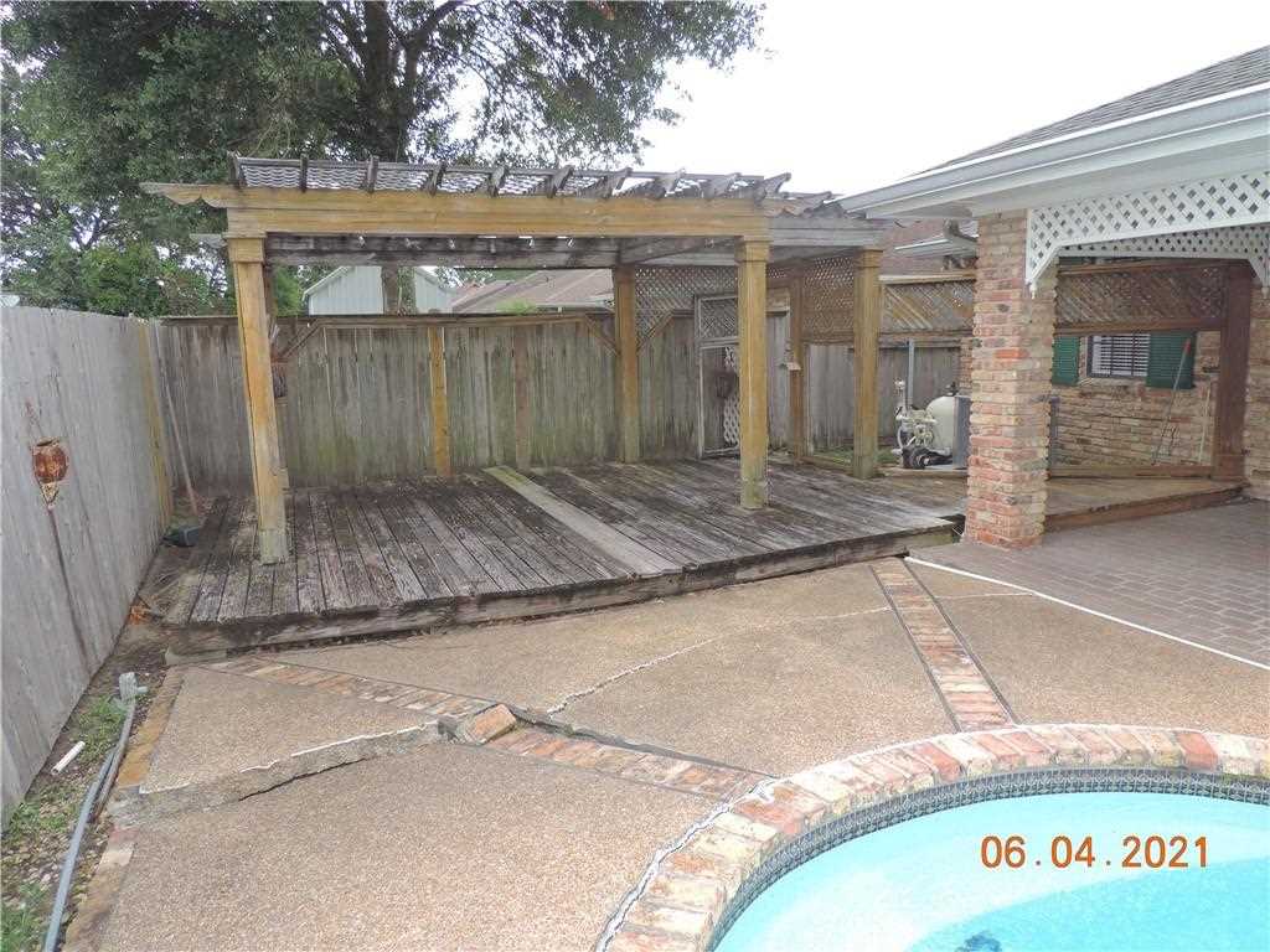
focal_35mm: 24
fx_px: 881
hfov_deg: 71.6
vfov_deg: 56.8
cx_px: 635
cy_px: 476
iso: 160
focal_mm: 4.3
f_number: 3
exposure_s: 1/320
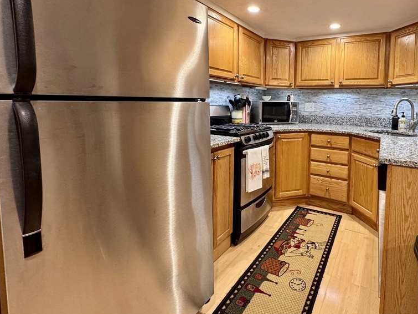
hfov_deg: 82.3
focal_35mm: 19
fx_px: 229
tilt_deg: -4.7
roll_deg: -1.6
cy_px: 118
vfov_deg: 67.6
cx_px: 272
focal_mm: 2.22
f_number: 2.2
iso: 250
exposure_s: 1/60
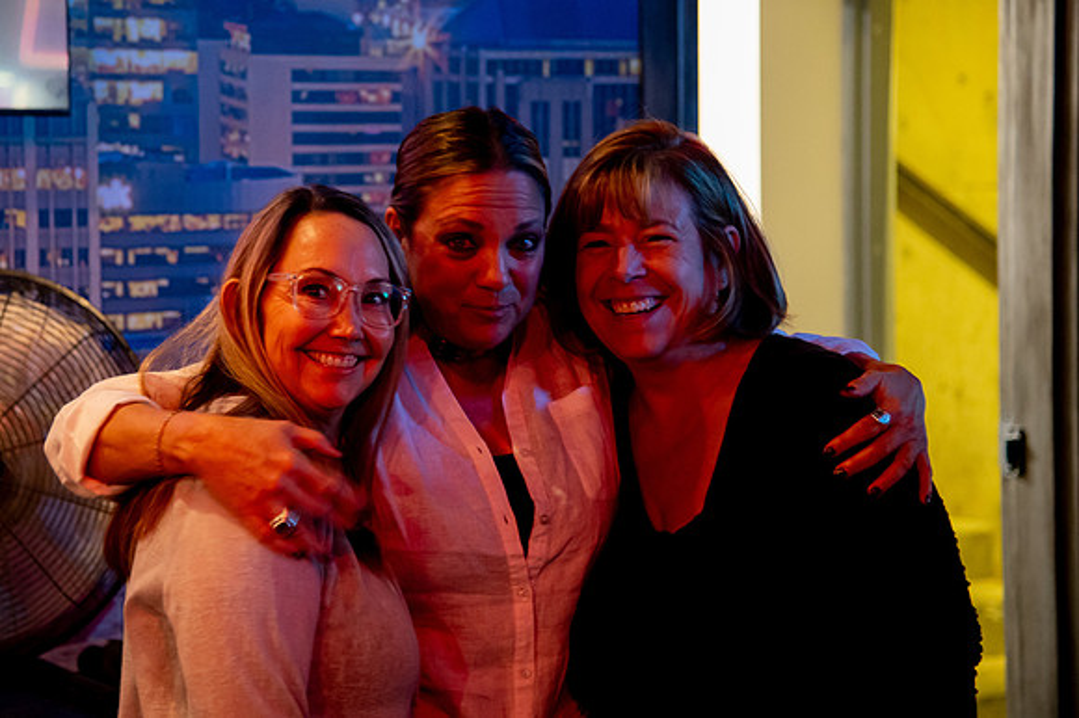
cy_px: 353
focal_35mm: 92
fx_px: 2768
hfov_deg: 22.0
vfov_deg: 14.8
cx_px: 462
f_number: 4
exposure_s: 1/40
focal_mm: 75
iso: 6400
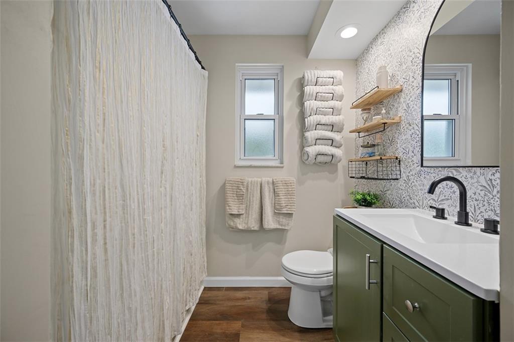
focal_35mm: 14
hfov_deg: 104.3
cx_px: 257
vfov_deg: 81.2
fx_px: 200
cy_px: 171
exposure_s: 1/20
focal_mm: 14
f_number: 8
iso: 400
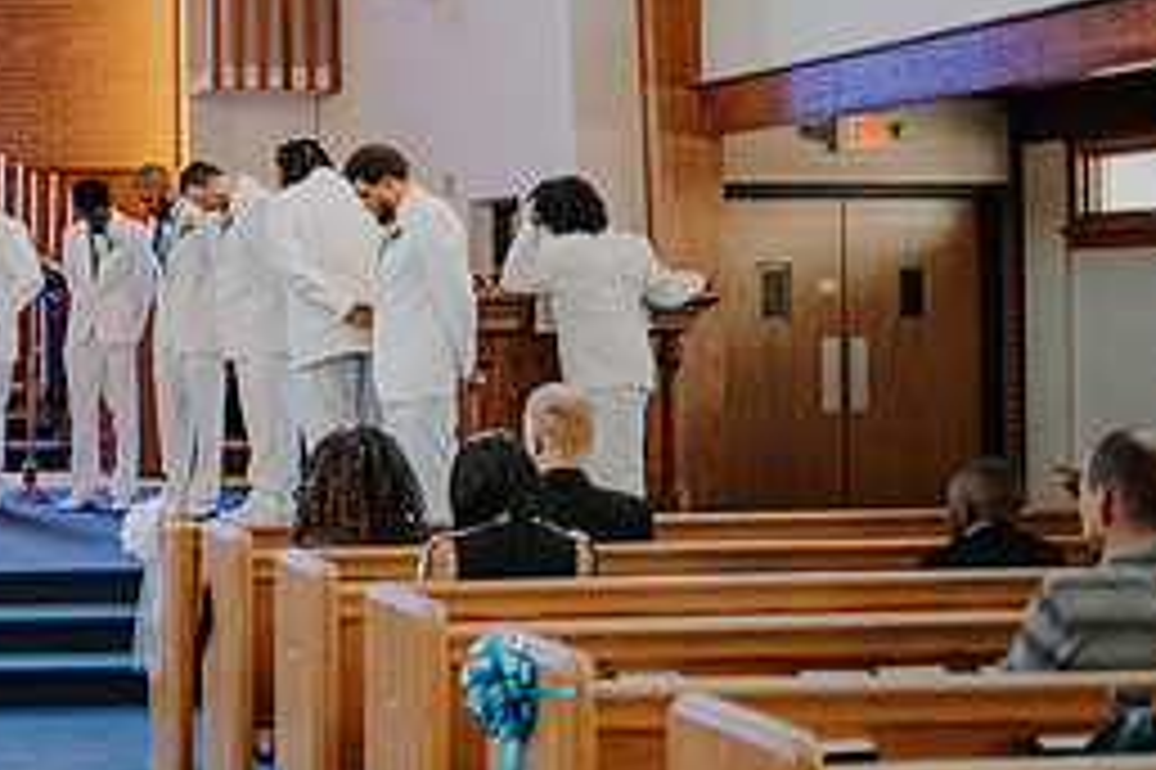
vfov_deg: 17.2
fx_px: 2535
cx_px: -135
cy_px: 245
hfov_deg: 23.9
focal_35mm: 79
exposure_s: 1/1250
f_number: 1.8
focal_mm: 35
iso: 2000
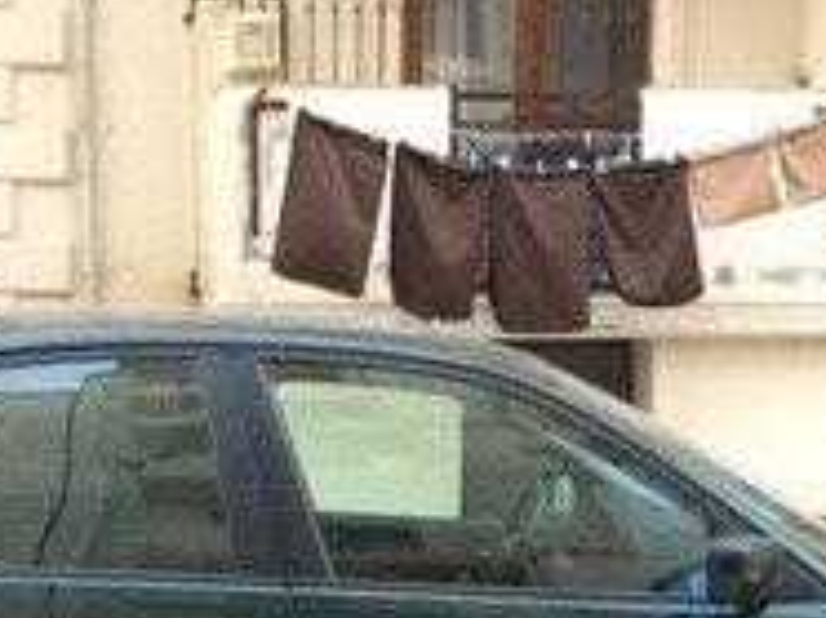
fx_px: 2455
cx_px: 369
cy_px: 798
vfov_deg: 13.8
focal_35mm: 103
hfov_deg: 19.1
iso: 320
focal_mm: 4.15
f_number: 2.2
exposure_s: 1/33
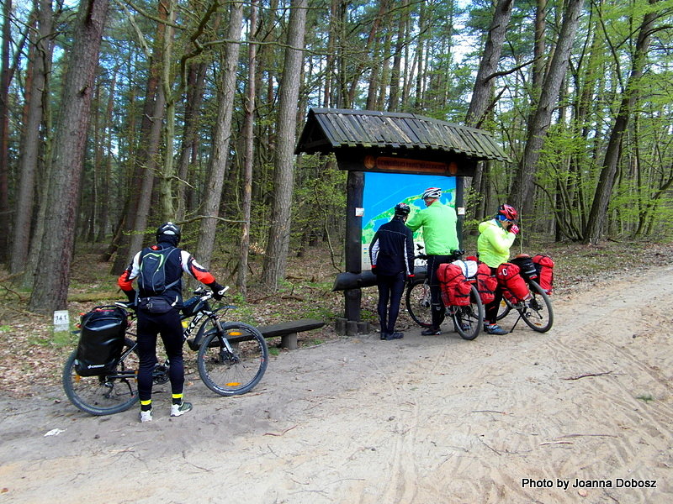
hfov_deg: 71.6
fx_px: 467
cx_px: 336
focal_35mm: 24
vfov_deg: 56.8
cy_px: 252
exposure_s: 1/125
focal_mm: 4
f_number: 3.2
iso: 100
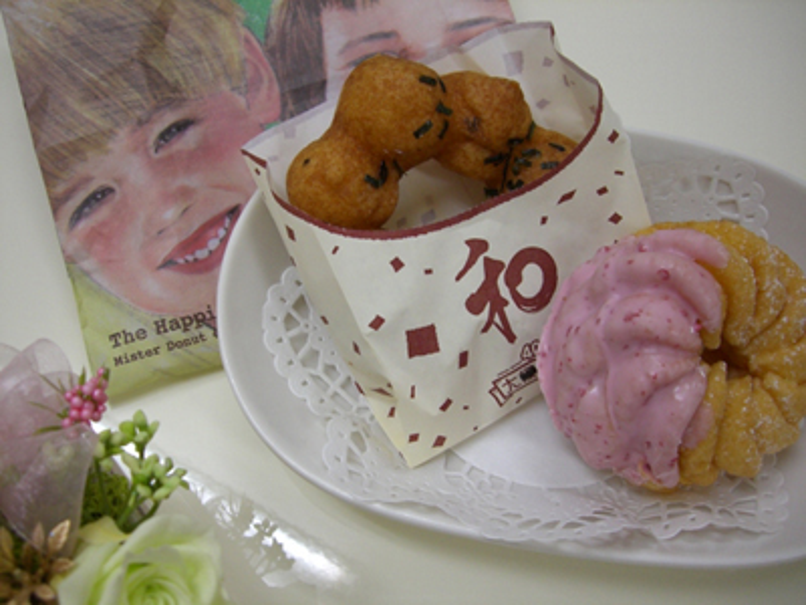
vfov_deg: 37.7
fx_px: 885
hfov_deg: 49.0
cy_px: 302
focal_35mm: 38
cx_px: 403
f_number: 2.7
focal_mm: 6.2
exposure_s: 1/50
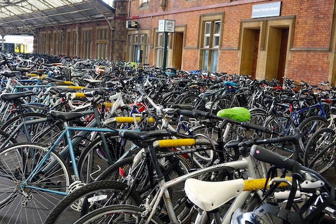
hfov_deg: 50.7
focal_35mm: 38
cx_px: 166
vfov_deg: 35.1
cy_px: 104
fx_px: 355
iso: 500
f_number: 4
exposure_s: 1/40
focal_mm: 12.56
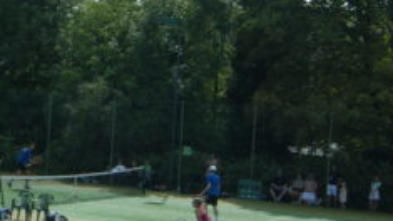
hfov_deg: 16.0
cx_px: -189
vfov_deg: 9.8
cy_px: 66
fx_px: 1281
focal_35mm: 123
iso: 100
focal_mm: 18
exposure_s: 1/160
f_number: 10
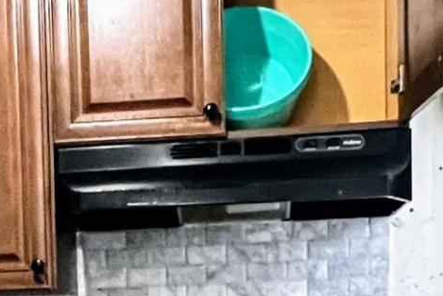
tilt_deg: -7.7
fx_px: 1022
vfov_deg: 15.0
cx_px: 96
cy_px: 475
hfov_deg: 24.1
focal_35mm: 83
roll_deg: +2.2
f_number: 1.8
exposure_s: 1/60
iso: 640
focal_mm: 1.57
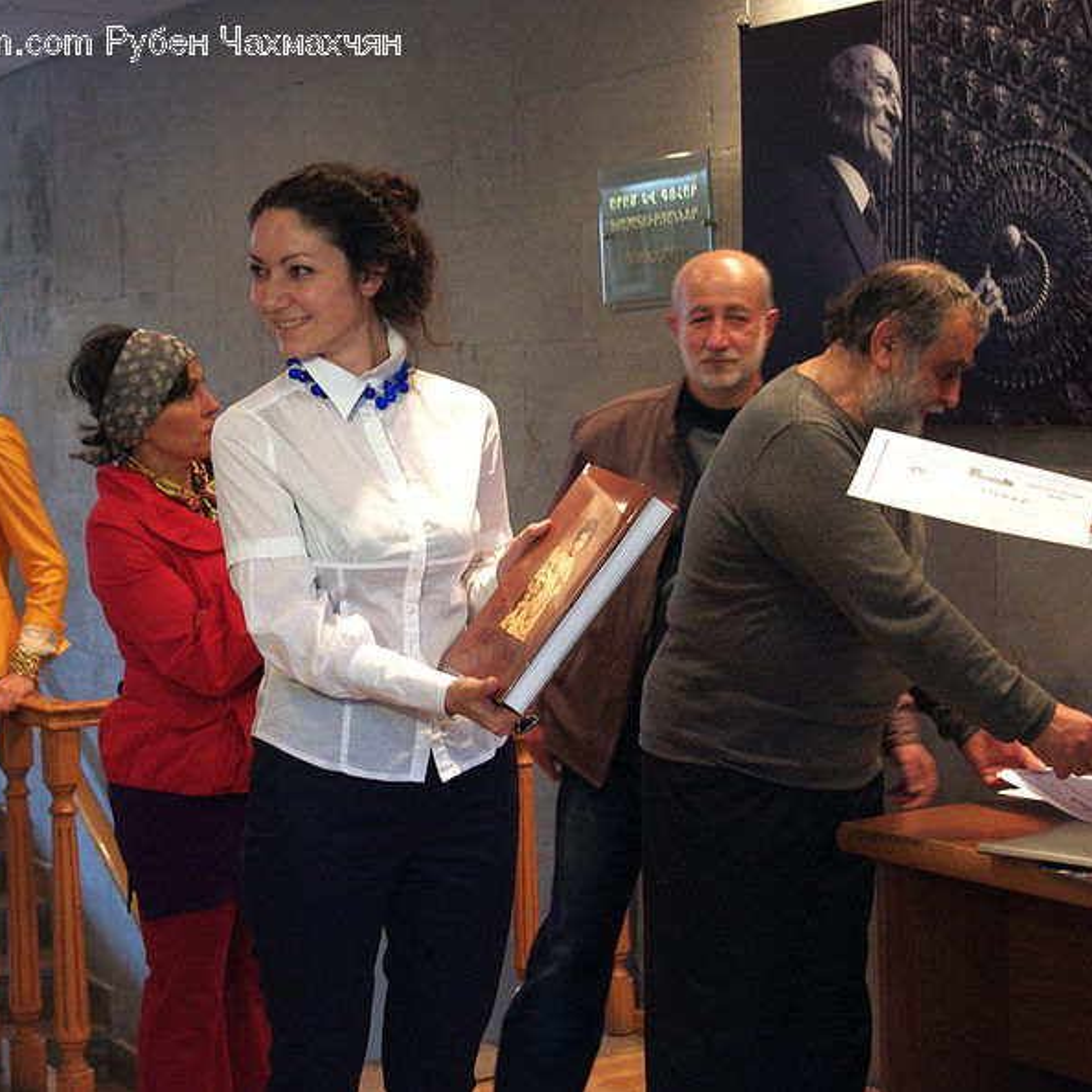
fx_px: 2248
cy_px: 547
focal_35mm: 63
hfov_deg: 27.3
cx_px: 454
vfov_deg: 27.3
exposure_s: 1/60
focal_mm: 33
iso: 800
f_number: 4
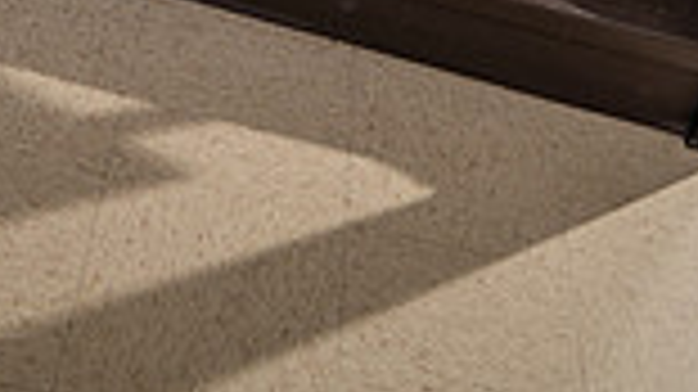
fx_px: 1350
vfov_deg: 12.9
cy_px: -523
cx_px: 428
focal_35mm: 73
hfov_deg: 28.9
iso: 400
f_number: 7.1
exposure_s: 1/250
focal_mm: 24
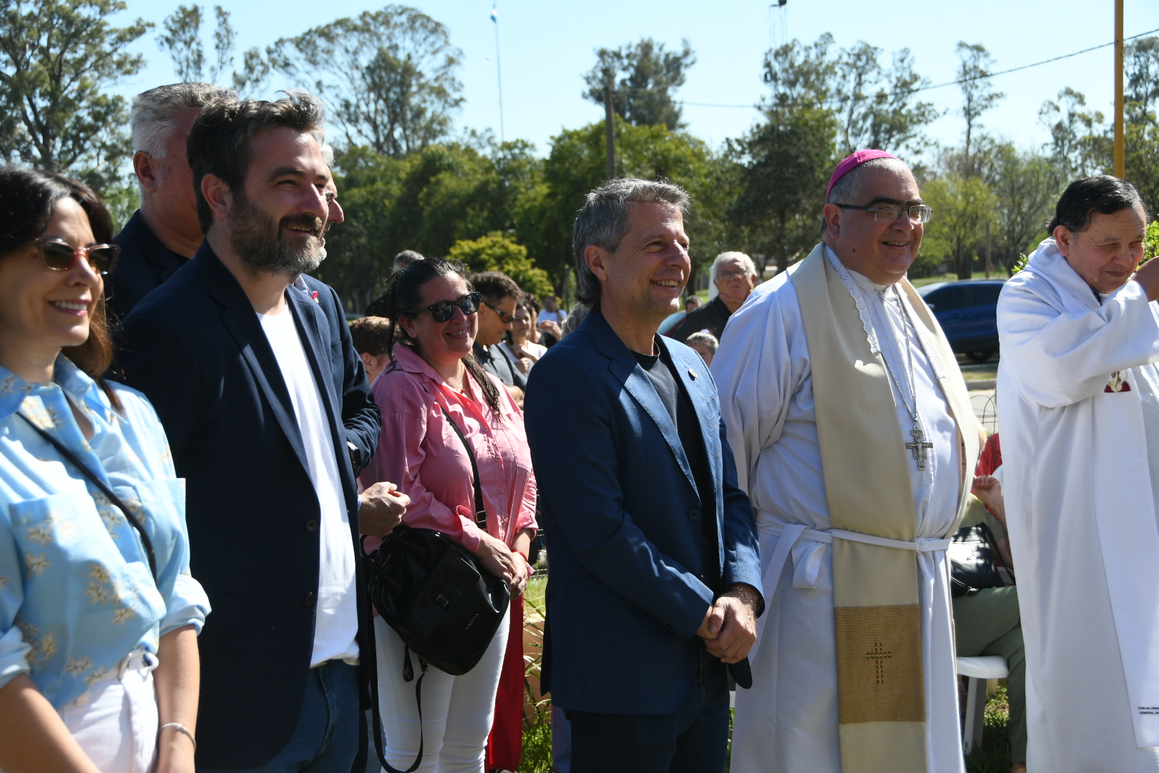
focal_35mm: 60
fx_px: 1932
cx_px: 580
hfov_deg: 33.4
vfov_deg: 22.6
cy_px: 386
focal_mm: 40
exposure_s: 1/1250
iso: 320
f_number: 5.6
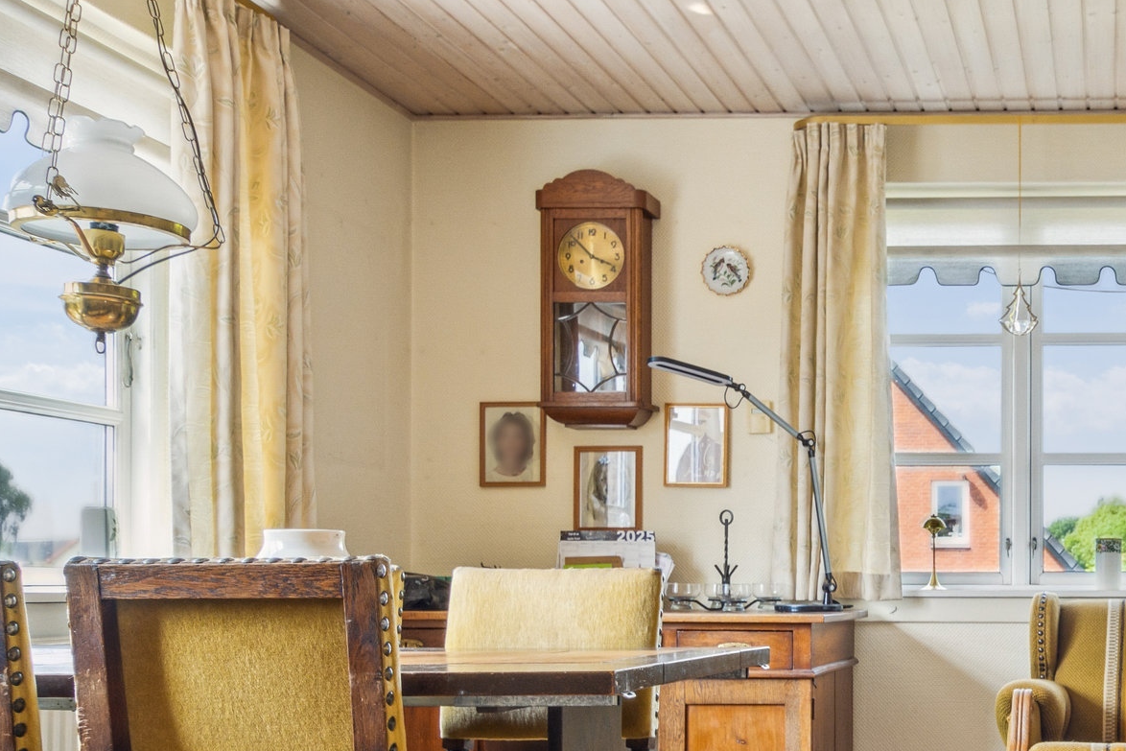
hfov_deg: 38.9
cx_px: 1067
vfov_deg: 28.7
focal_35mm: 46
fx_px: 1439
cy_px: 582
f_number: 8
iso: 1250
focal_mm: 18
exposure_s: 1/100
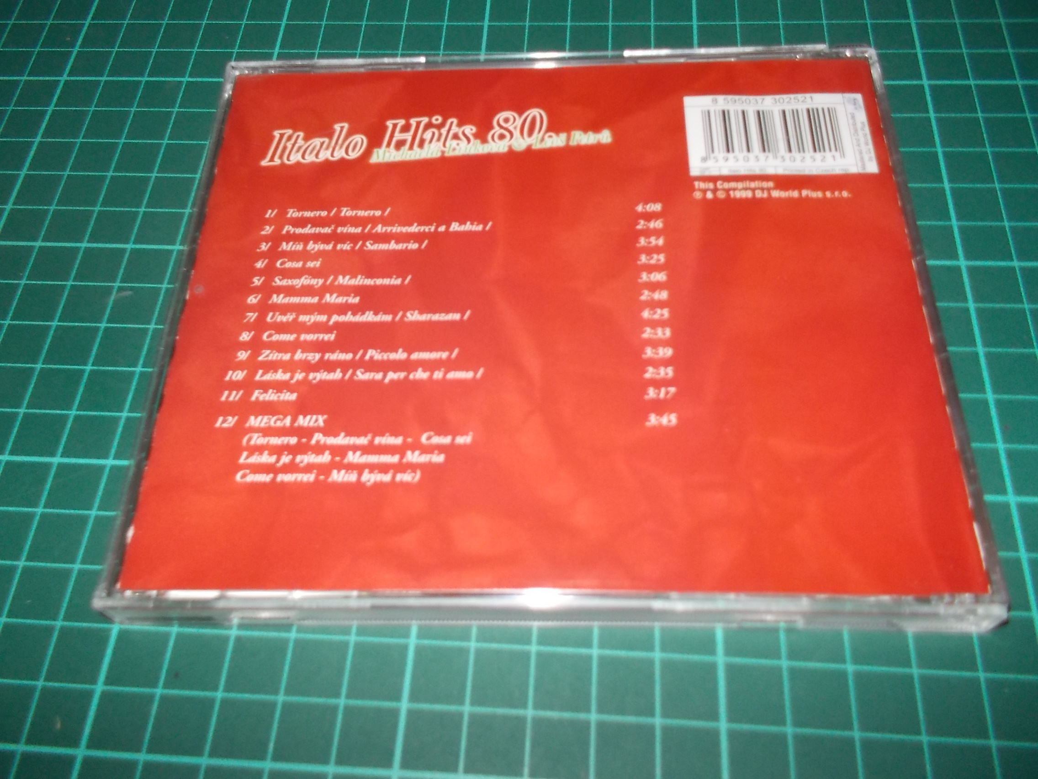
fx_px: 870
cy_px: 390
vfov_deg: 48.2
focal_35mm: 29
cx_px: 519
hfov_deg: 61.7
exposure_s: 1/30
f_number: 3.3
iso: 200
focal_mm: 4.1
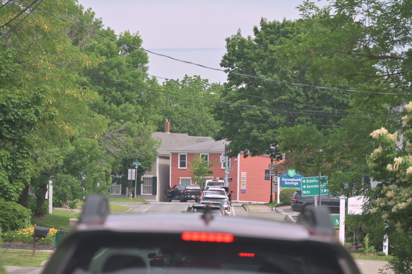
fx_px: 2116
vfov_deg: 7.4
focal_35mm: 185
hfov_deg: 11.1
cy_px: 137
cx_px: 206
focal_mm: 185
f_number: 6.3
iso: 100
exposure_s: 1/250
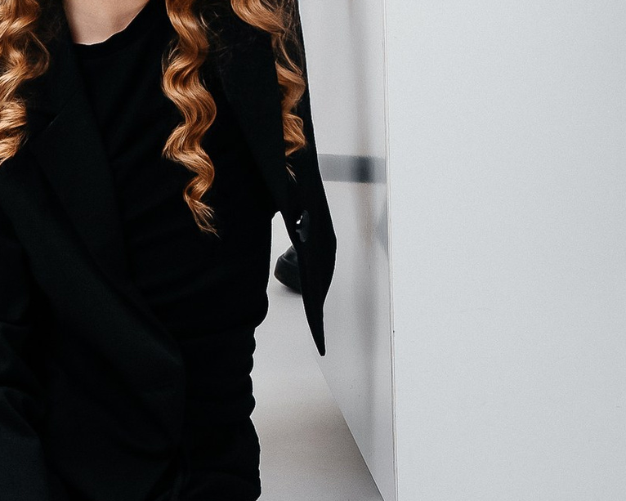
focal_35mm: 212
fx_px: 3928
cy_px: -624
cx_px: 415
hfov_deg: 9.1
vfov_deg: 7.0
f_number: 5.6
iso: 100
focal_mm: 45
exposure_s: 1/160
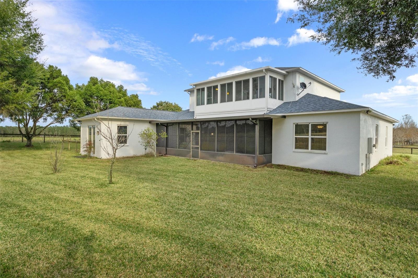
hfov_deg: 86.9
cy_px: 139
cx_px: 209
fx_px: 221
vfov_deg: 64.5
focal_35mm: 19
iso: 640
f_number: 8
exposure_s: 1/250
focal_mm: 19
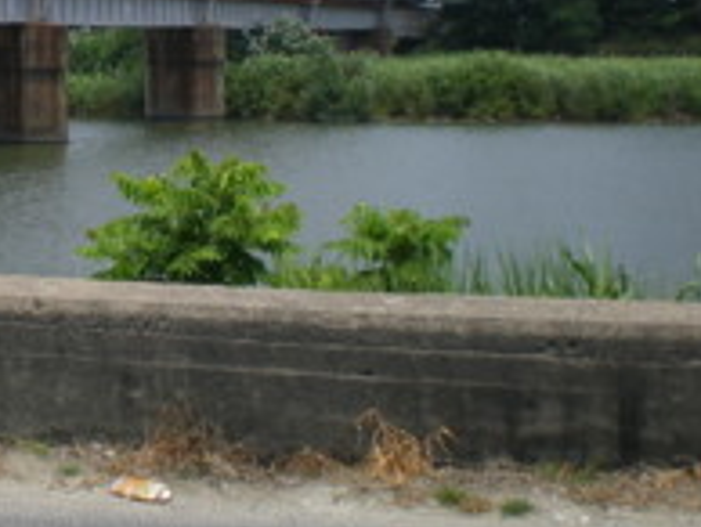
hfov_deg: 21.4
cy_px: 25
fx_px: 1784
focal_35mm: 88
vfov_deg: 16.5
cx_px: -14
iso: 64
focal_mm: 6.3
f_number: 4.6
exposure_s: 1/400
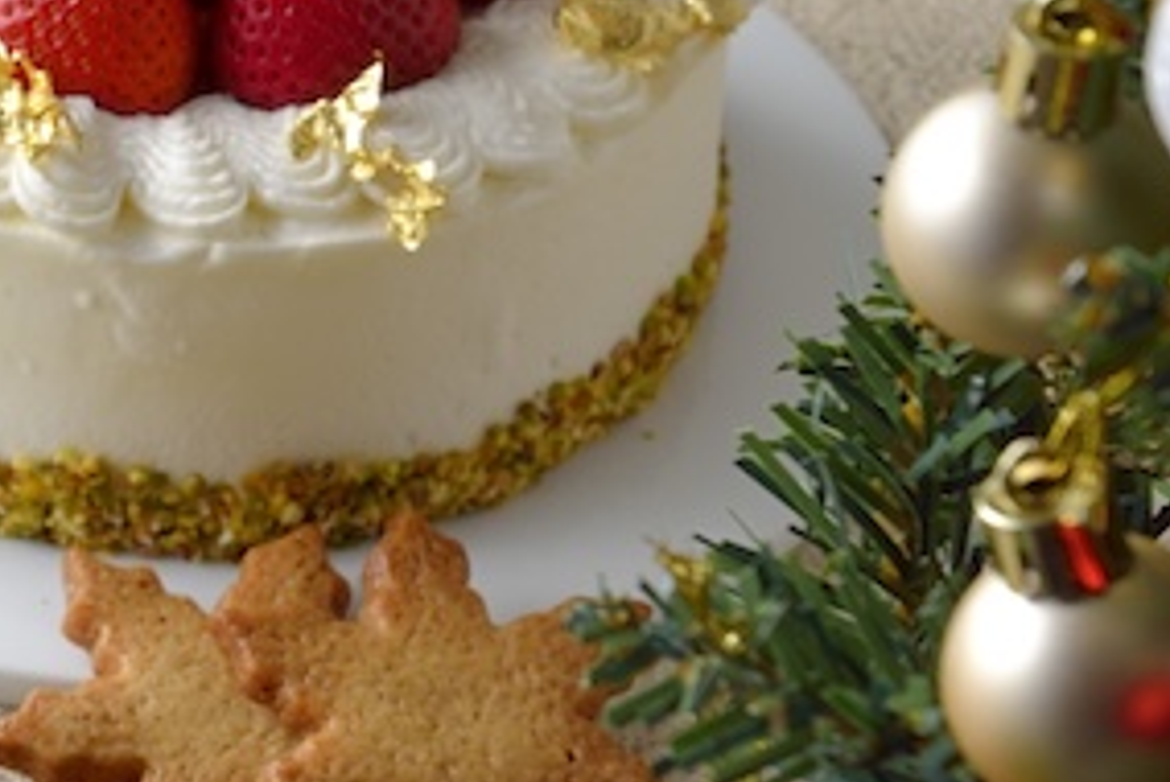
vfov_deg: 4.9
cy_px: 465
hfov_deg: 7.2
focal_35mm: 282
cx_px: -544
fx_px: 9174
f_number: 10
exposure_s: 1/80
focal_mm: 80
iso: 200
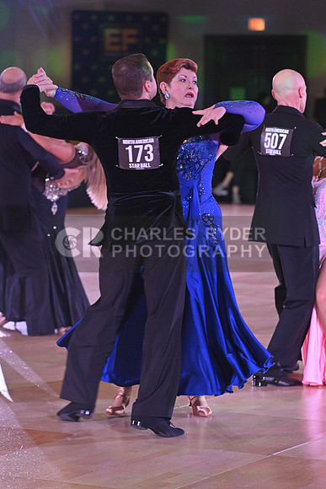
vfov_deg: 14.2
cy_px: 244
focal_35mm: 145
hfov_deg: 9.5
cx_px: 163
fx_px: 1968
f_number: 5
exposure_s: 1/320
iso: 3200
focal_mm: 145
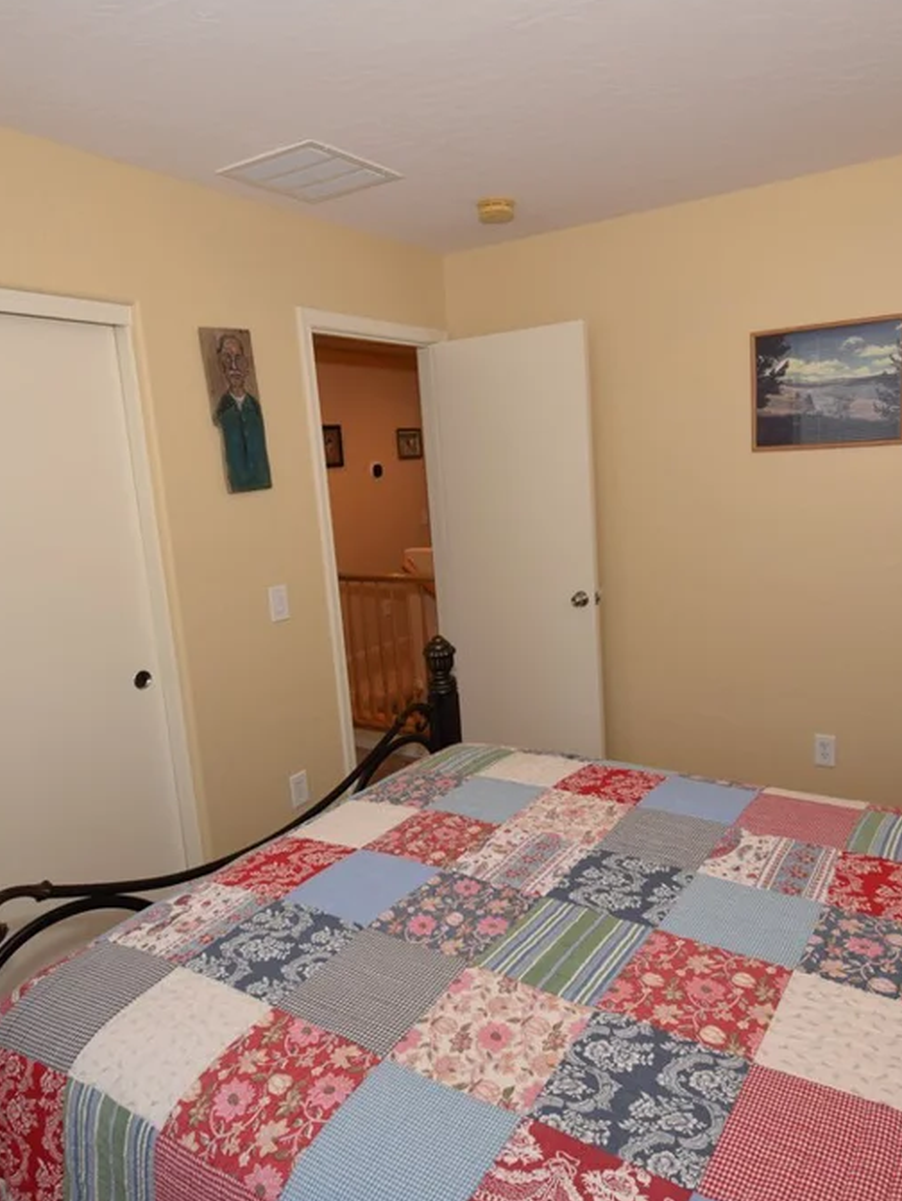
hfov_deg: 60.8
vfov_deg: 76.4
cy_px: 600
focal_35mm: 22
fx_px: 764
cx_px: 521
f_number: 5.6
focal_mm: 10
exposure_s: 1/25
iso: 400
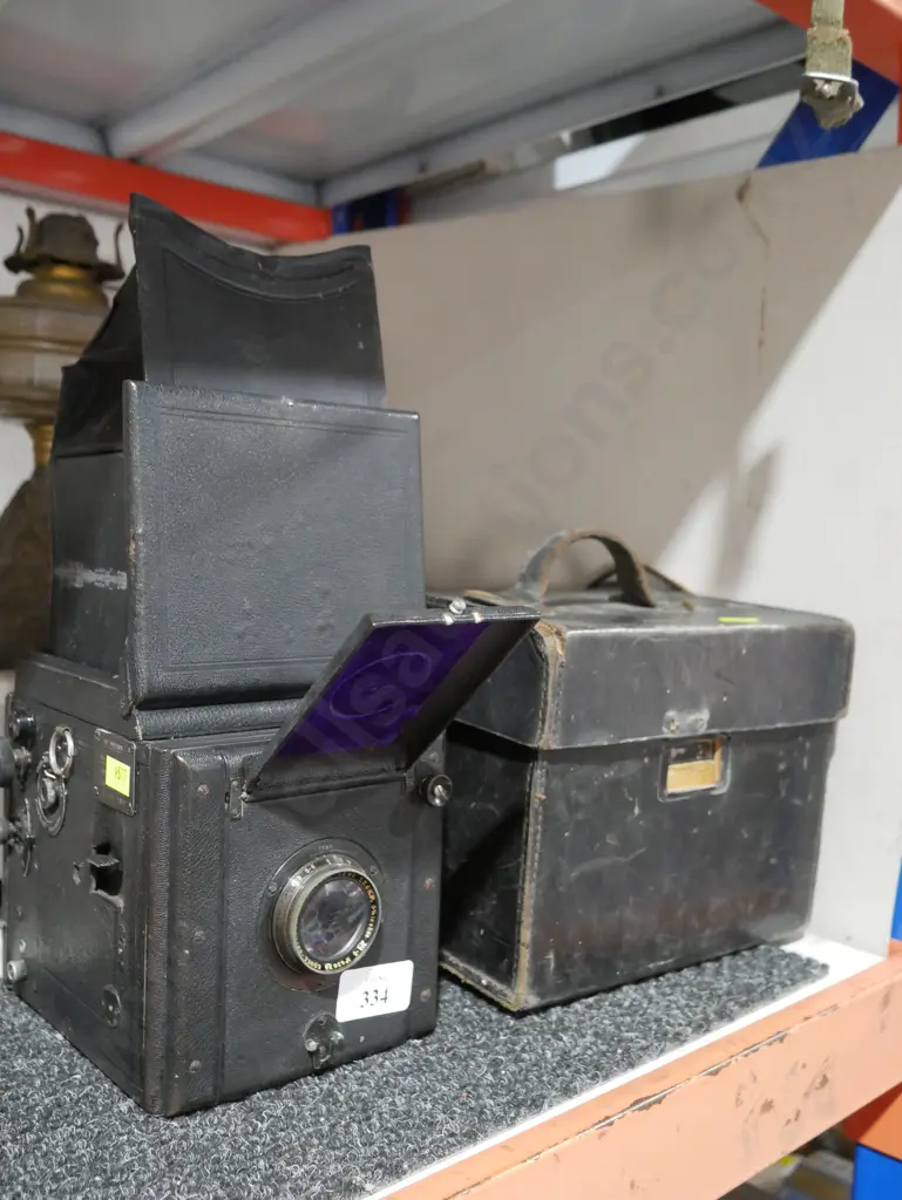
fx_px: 1180
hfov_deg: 41.8
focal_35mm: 34
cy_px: 600
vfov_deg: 53.9
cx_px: 451
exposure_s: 1/60
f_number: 4
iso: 3200
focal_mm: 17
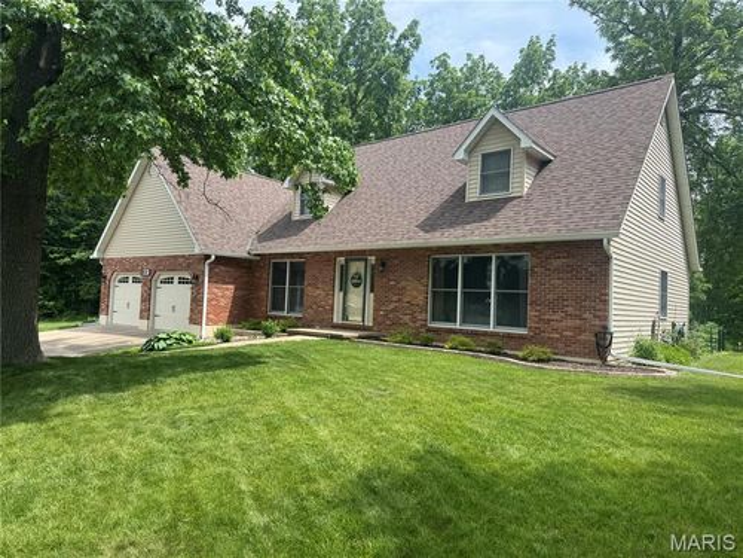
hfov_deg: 71.6
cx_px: 372
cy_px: 279
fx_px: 515
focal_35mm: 24
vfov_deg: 56.8
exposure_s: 1/1767
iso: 80
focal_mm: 6.76
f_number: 1.78
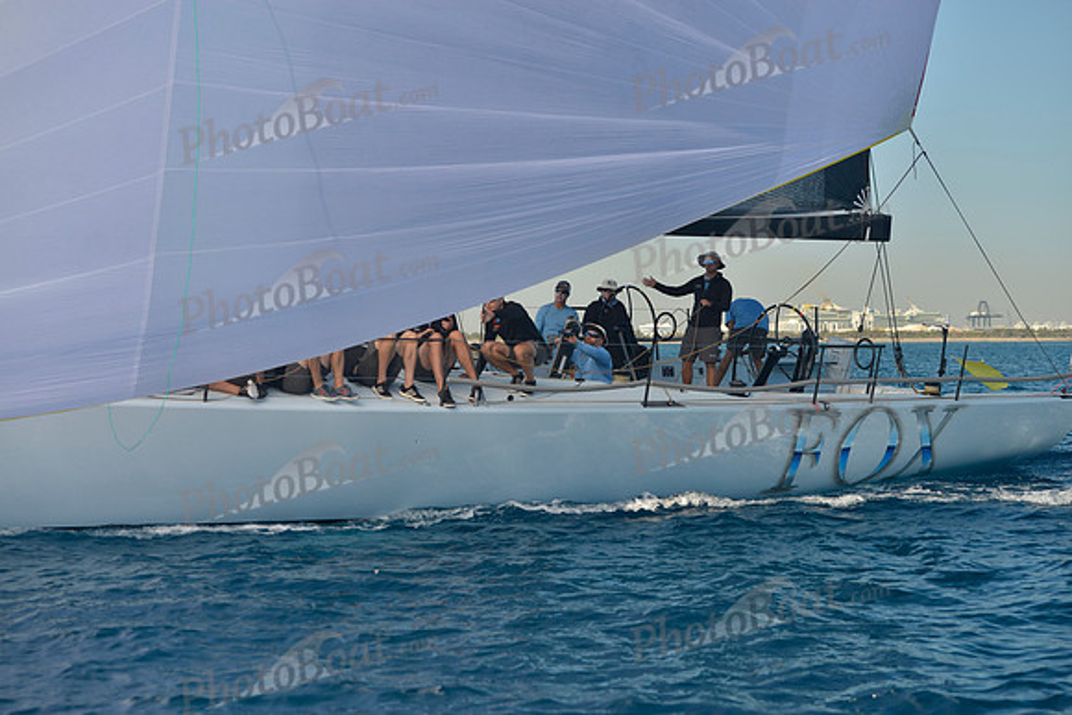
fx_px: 2085
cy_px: 358
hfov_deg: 28.8
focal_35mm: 70
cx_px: 536
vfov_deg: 19.5
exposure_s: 1/800
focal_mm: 70
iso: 200
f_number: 5
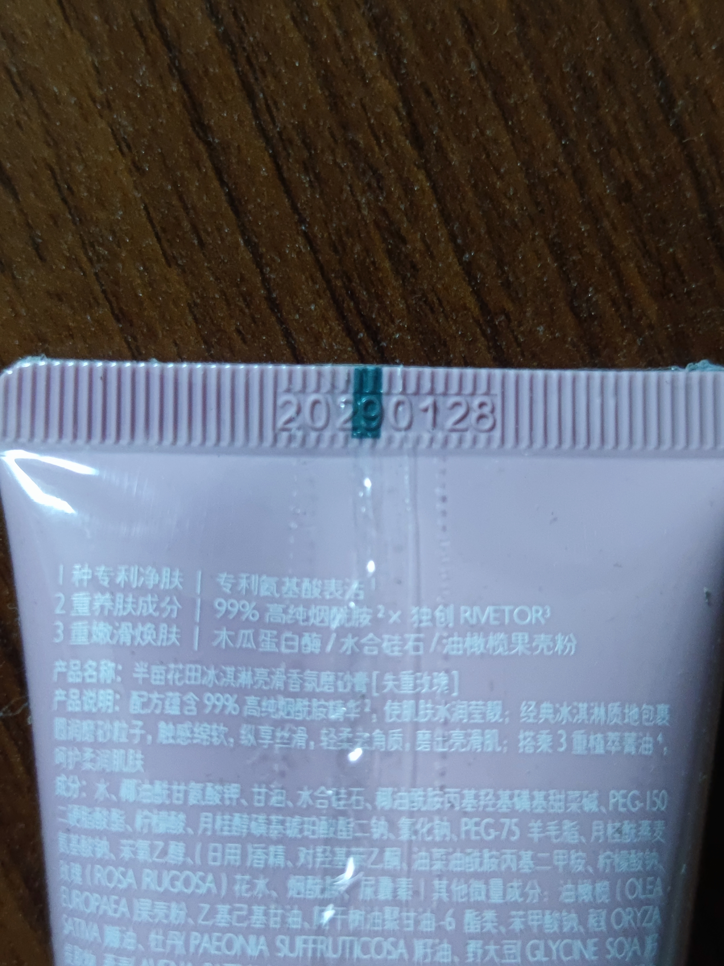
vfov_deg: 39.7
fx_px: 1339
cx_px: 362
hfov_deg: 30.3
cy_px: 483
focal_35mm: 48
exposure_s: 1/50
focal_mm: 6.72
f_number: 1.69
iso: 994
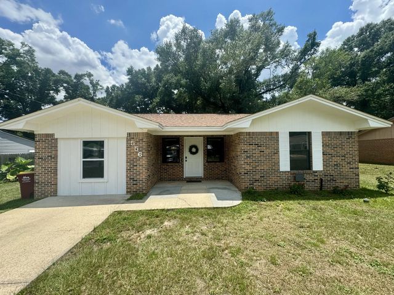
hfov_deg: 102.1
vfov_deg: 85.7
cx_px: 197
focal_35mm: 14
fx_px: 159
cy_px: 148
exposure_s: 1/1449
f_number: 2.2
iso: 50
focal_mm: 2.22
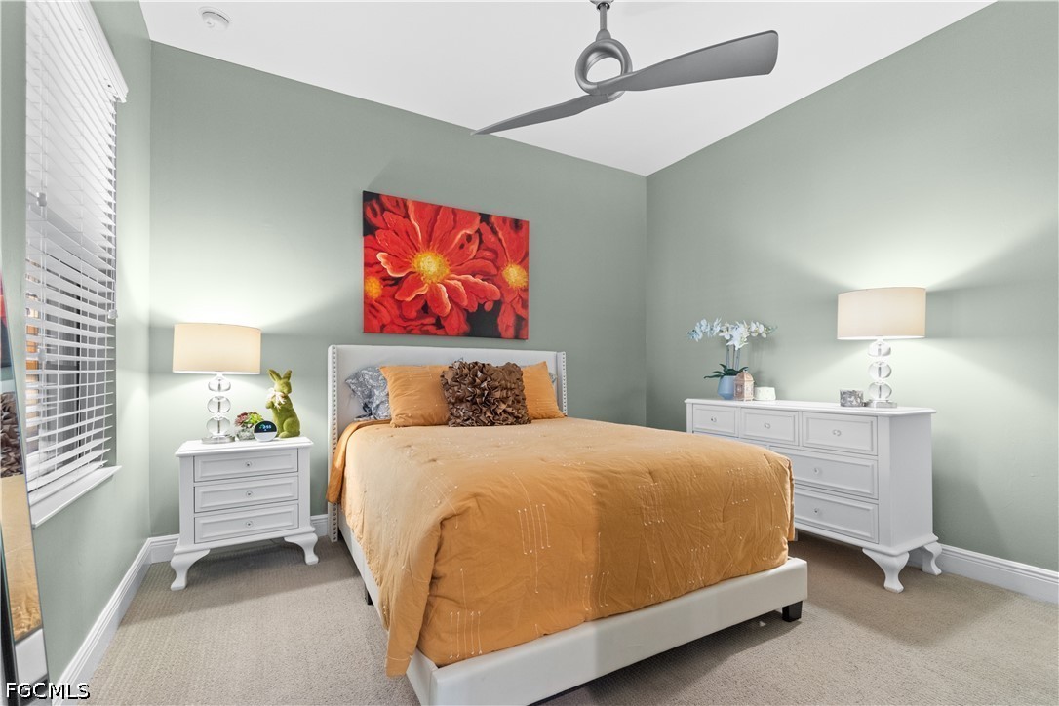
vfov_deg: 77.3
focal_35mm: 15
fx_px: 441
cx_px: 530
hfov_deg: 100.4
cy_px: 353
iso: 800
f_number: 4.5
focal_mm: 10
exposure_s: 1/8
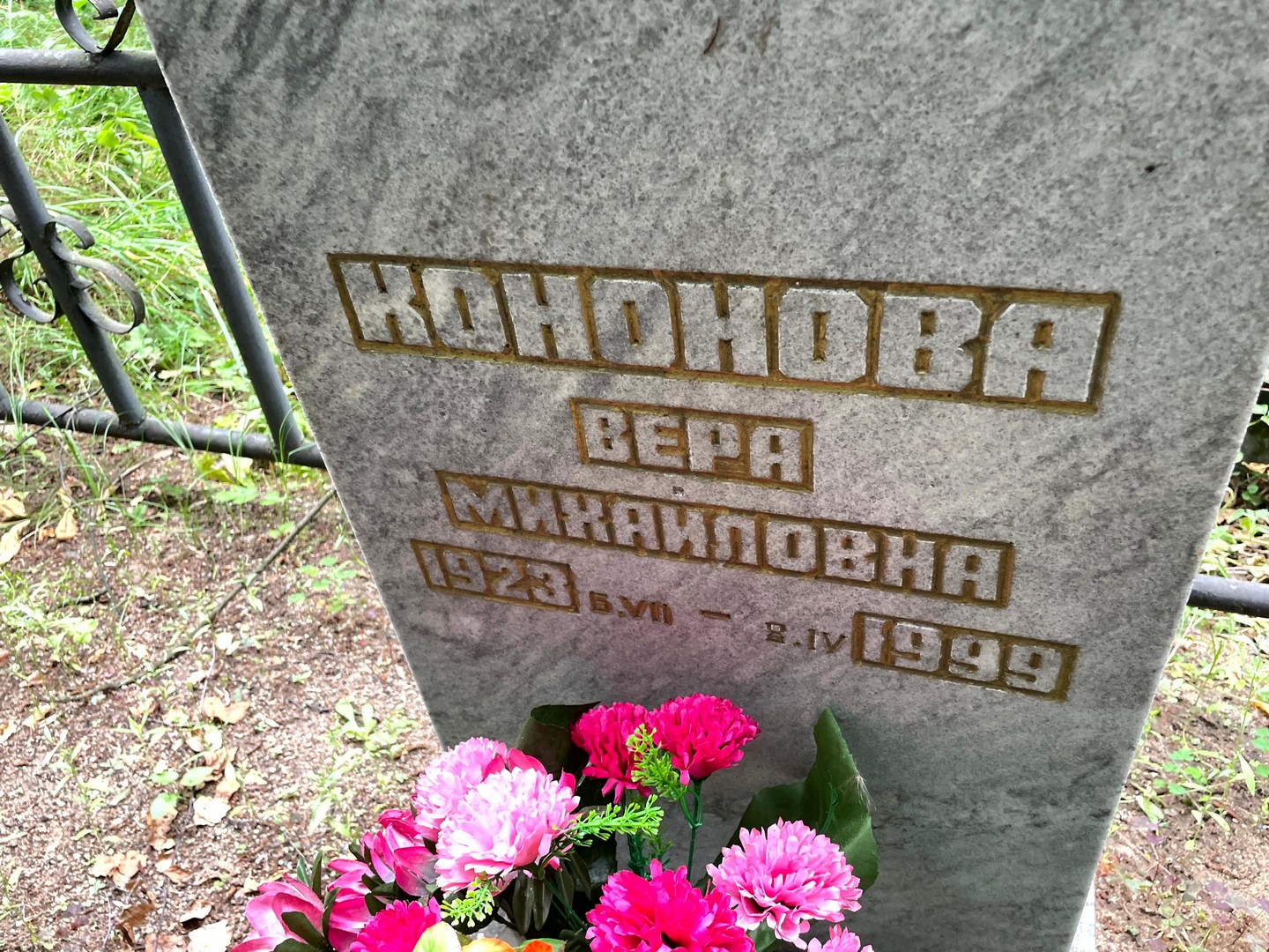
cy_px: 476
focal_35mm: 26
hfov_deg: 67.3
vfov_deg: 53.1
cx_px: 634
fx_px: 953
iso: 125
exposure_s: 1/121
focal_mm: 4.2
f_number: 1.6
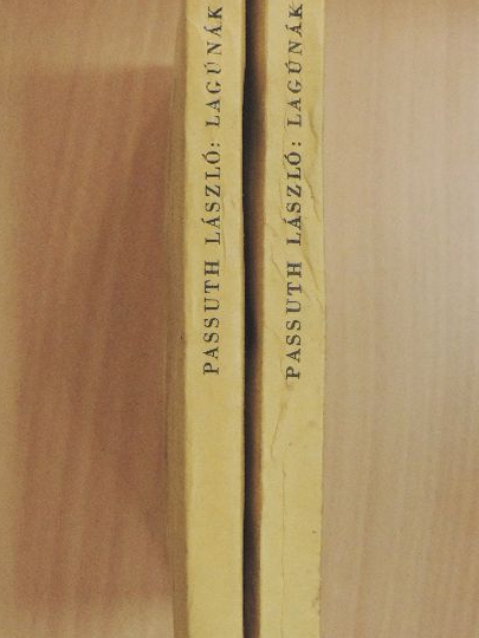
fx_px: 941
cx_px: 280
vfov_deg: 37.5
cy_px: 300
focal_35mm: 51
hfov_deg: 28.5
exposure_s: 1/100
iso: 1400
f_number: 3.4
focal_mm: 7.6
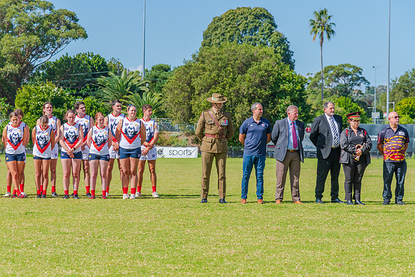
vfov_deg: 10.9
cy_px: 137
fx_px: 1447
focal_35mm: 125
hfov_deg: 16.3
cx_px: 210
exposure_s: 1/1600
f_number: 7.1
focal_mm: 120
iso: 400
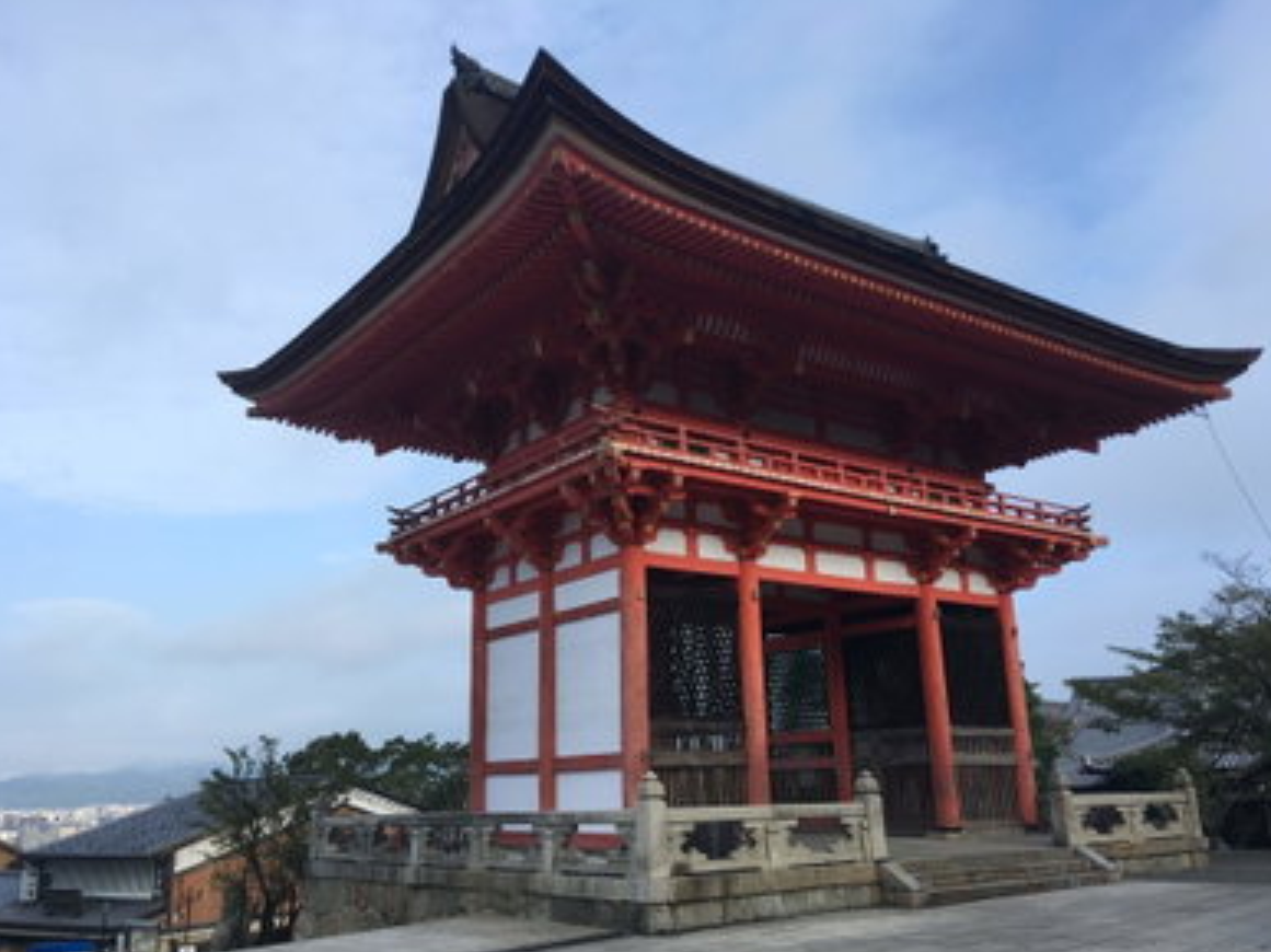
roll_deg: -0.5
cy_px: 486
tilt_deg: +16.7
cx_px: 631
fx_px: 1101
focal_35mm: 30
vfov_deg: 46.8
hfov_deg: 60.0
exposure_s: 1/674
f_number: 2.2
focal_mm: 4.15
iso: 25
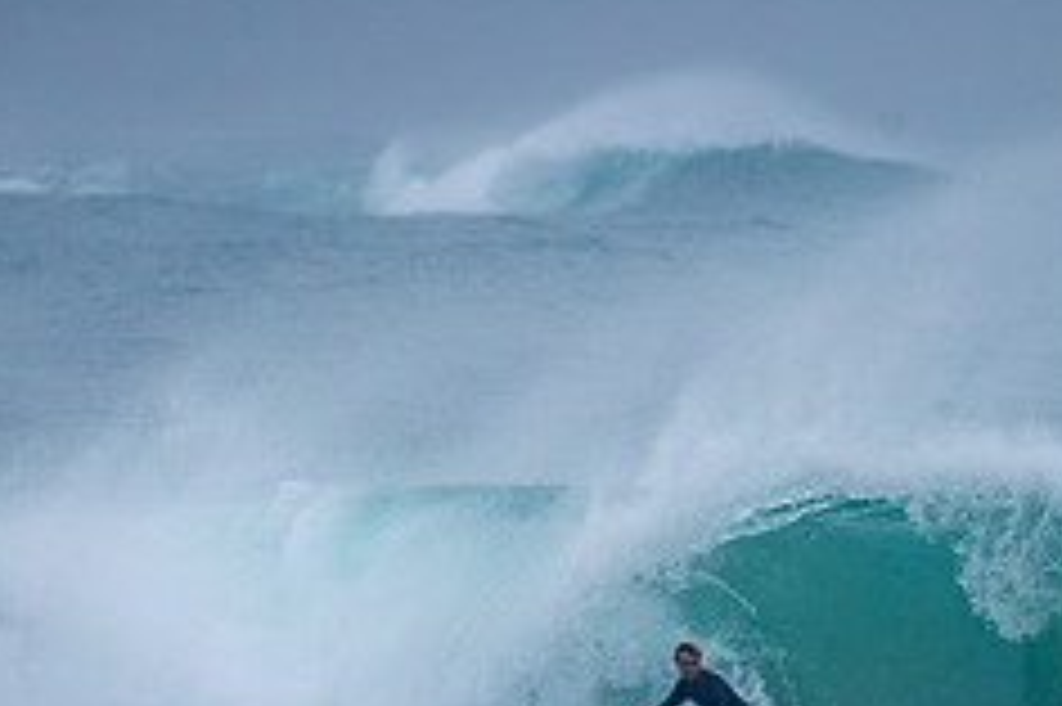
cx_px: 774
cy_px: 767
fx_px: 36288
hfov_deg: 1.7
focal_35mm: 1231
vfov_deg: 1.1
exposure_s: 1/1000
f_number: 5.6
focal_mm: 500
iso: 180
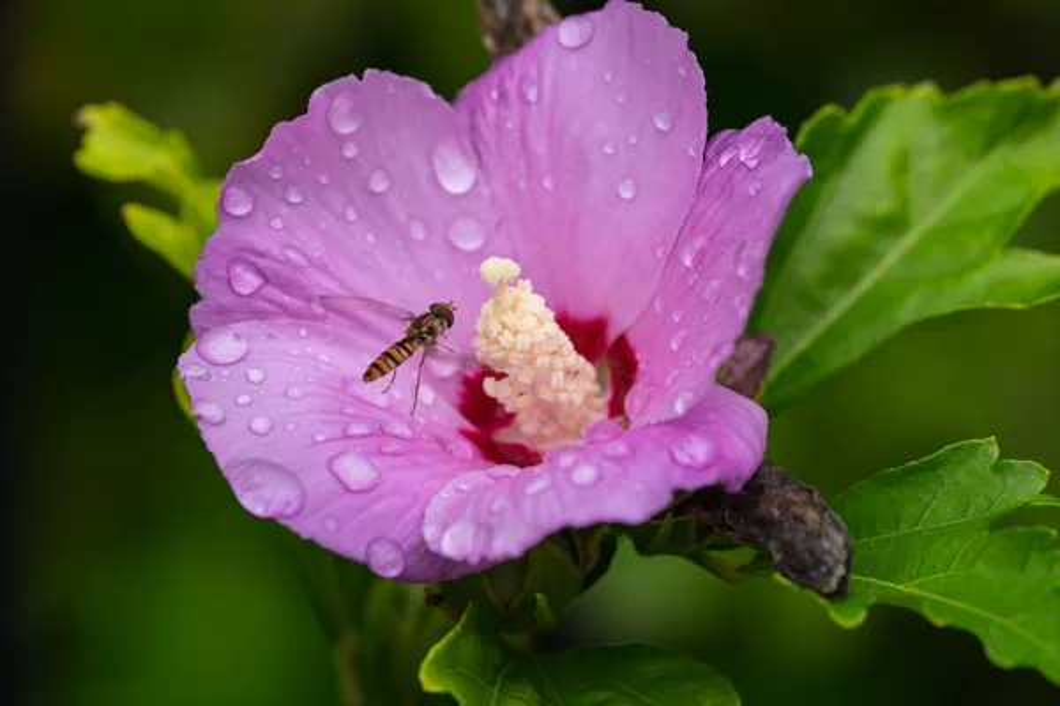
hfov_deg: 14.7
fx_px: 4122
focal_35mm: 140
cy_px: 353
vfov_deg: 9.8
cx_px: 530
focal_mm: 140
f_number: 8
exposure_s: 1/1000
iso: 2500
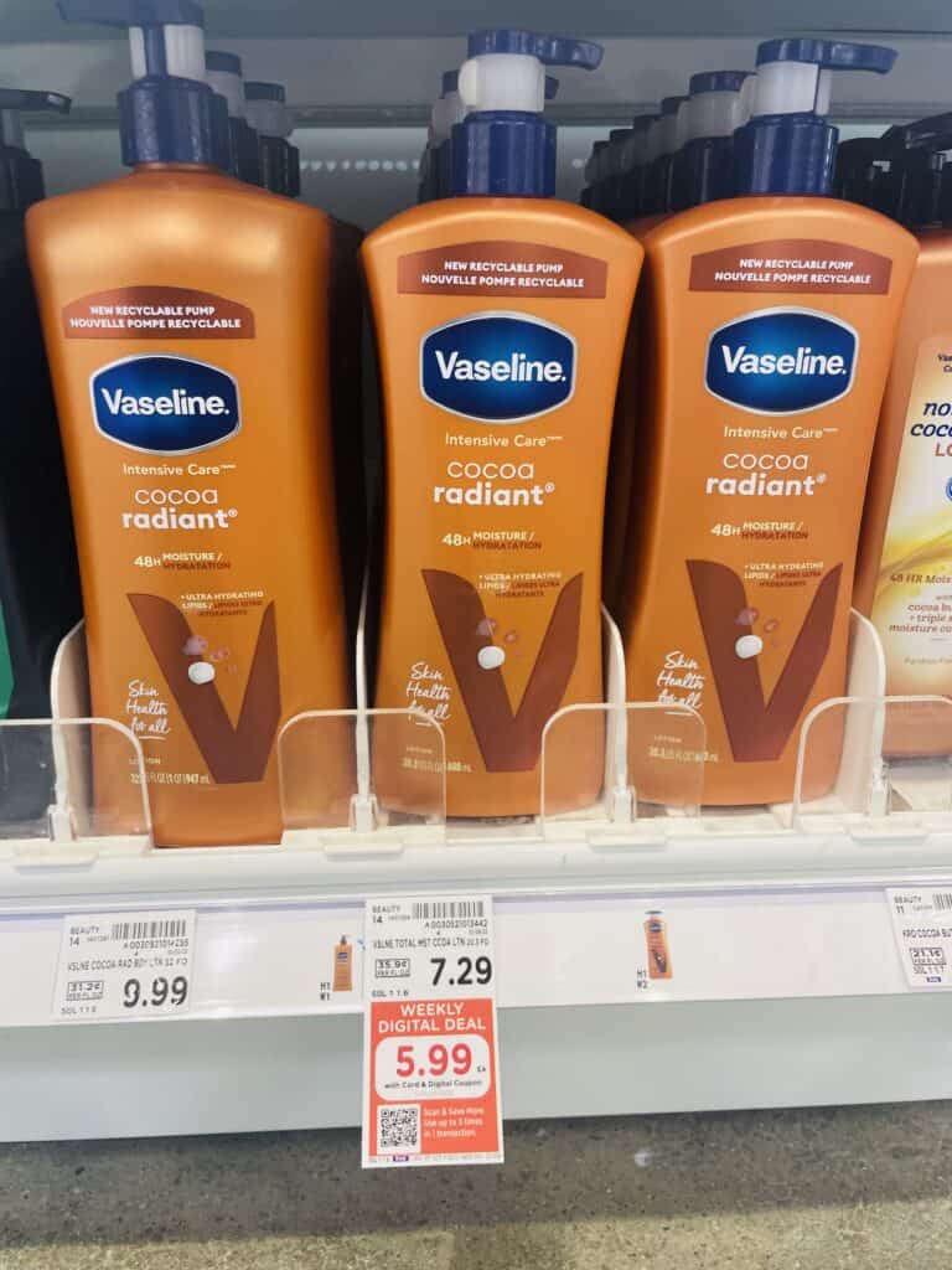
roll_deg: +1.3
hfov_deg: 53.1
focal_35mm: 26
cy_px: 635
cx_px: 476
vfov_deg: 67.3
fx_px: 953
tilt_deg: -20.4
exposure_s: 1/60
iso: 80
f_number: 1.6
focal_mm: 4.2
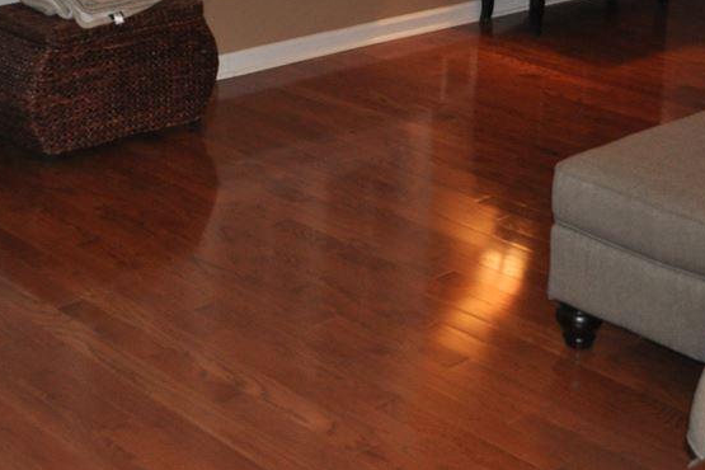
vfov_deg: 17.4
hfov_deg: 26.5
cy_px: -24
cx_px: 255
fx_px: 1488
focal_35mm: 76
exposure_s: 1/60
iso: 800
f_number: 3.8
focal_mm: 22
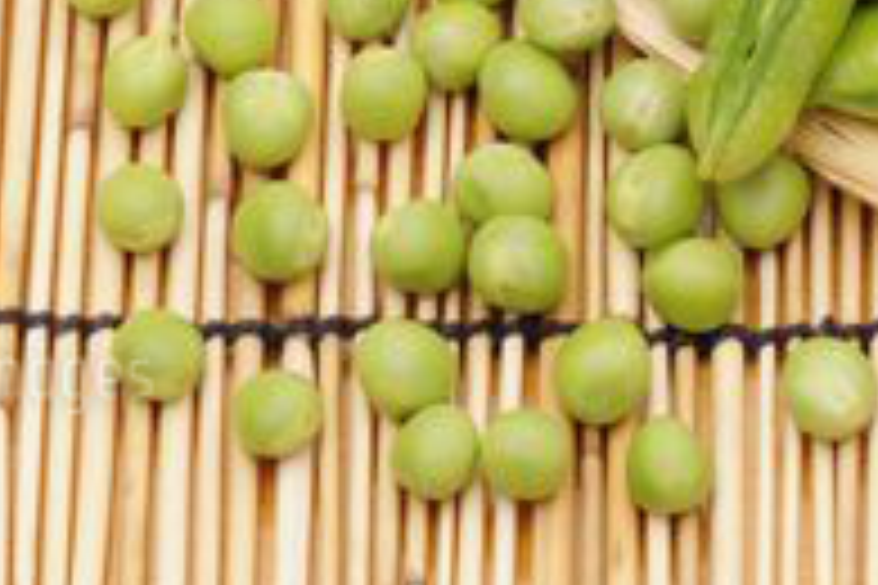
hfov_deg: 7.0
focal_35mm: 295
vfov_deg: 4.6
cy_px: -304
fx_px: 7194
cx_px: 545
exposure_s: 1/160
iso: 400
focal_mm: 60
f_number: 22
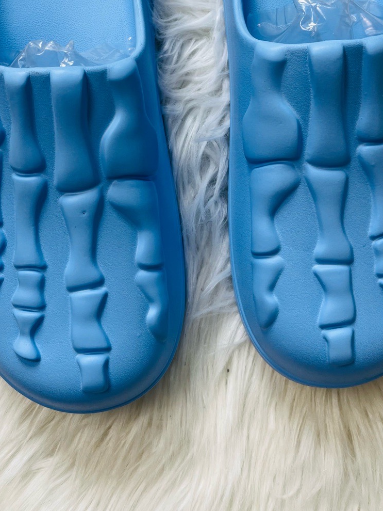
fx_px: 619
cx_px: 202
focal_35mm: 42
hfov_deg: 34.4
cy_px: 134
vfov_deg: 43.5
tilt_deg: -81.3
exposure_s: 1/100
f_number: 1.6
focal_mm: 5.1
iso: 40
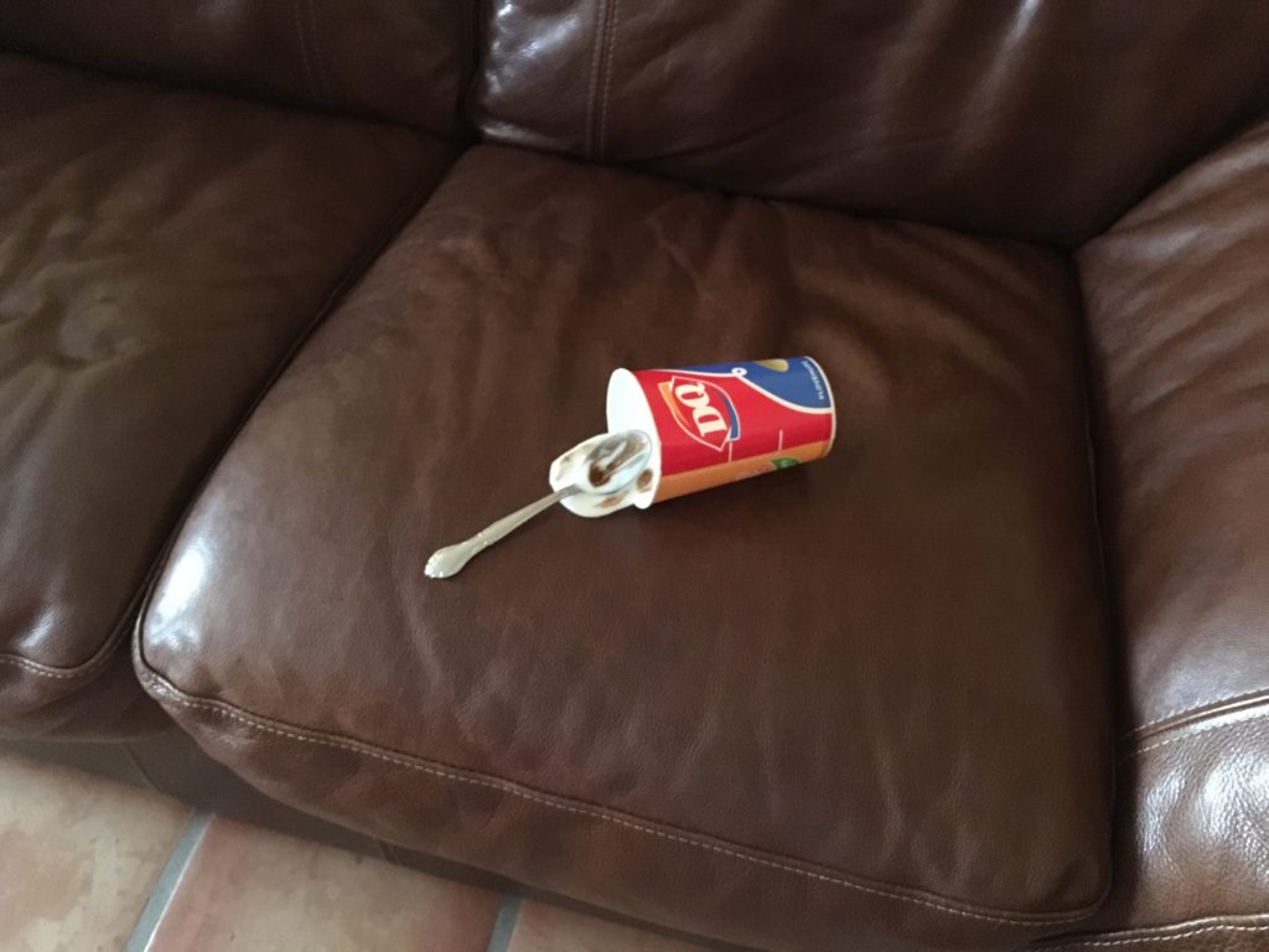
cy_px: 476
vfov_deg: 48.2
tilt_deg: -53.5
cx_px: 634
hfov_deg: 61.7
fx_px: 1063
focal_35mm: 29
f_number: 2.2
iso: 1000
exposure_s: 1/15
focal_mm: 4.15
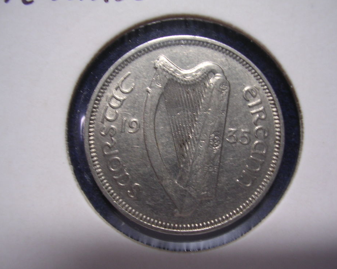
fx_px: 399
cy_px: 134
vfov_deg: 37.3
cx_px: 168
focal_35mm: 40
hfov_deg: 45.8
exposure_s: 1/10
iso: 100
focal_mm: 5.8
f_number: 2.8
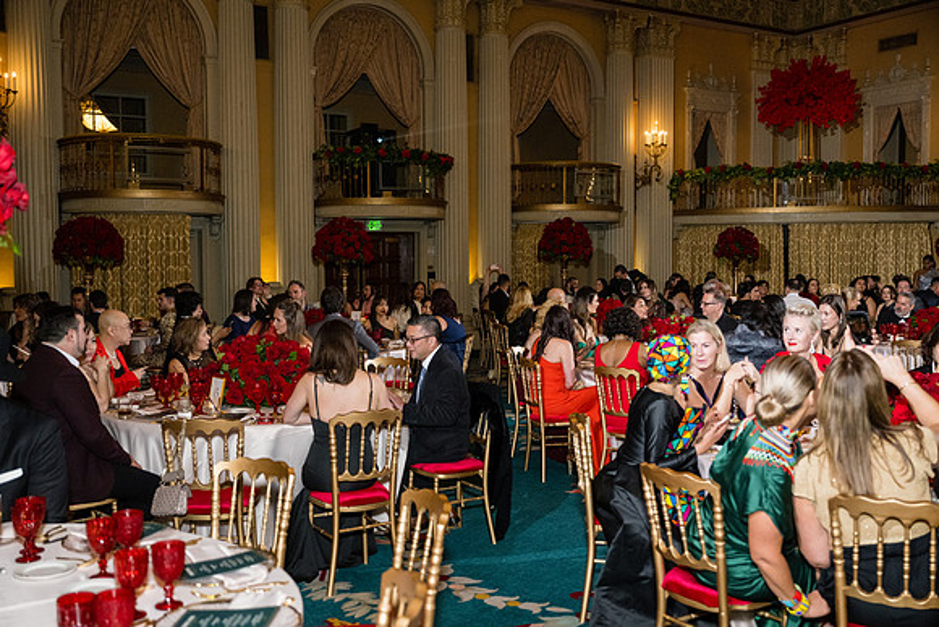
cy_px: 314
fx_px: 939
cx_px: 470
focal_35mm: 36
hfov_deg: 53.1
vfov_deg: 36.9
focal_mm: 36
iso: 2500
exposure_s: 1/200
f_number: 3.2
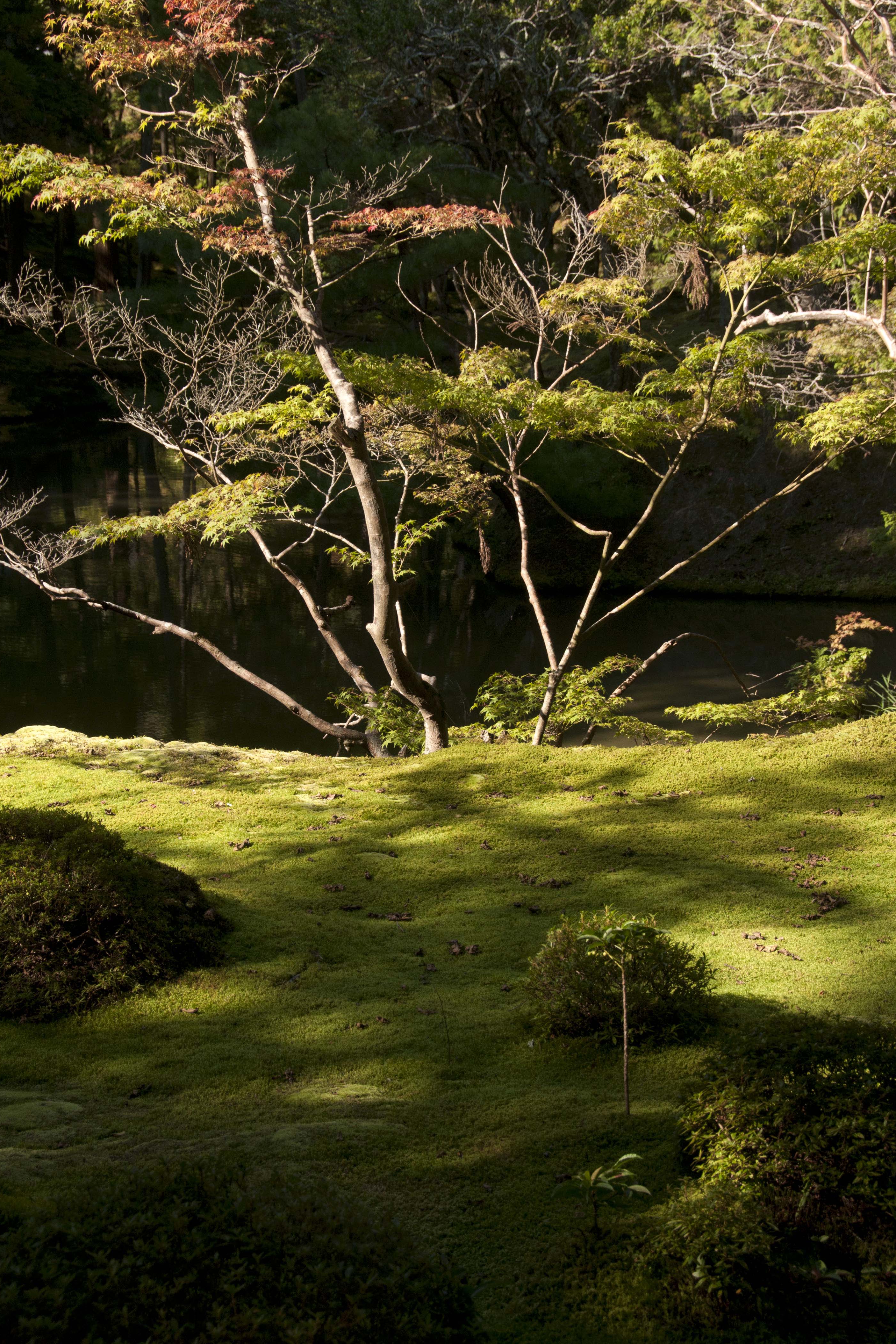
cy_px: 666
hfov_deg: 20.3
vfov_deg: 30.1
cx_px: 449
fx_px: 2501
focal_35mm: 67
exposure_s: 1/250
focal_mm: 44
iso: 400
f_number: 8
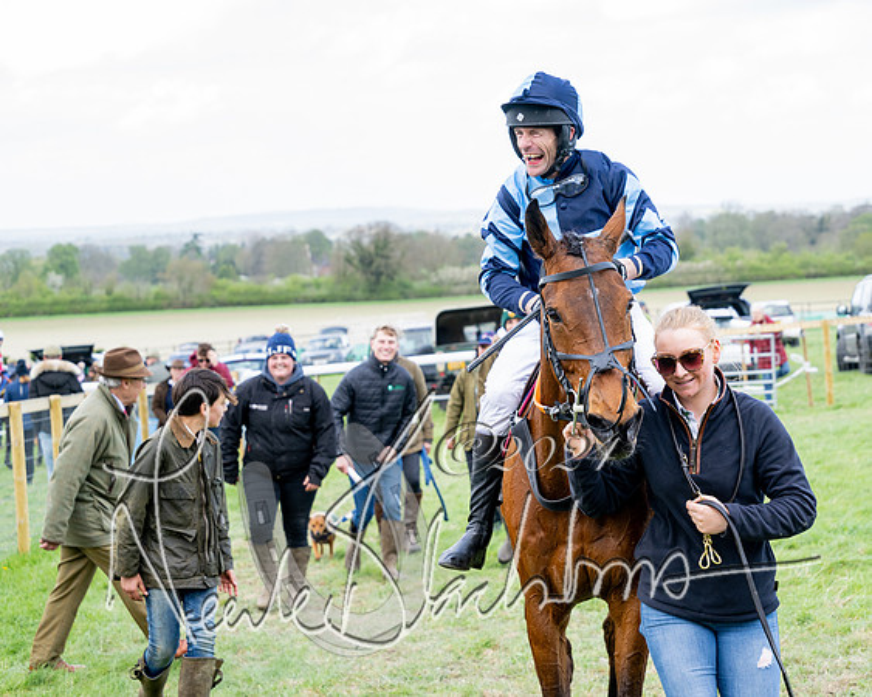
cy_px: 330
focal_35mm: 83
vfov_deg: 18.4
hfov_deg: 22.9
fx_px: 2151
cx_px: 530
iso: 400
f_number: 5.6
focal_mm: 70
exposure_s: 1/320
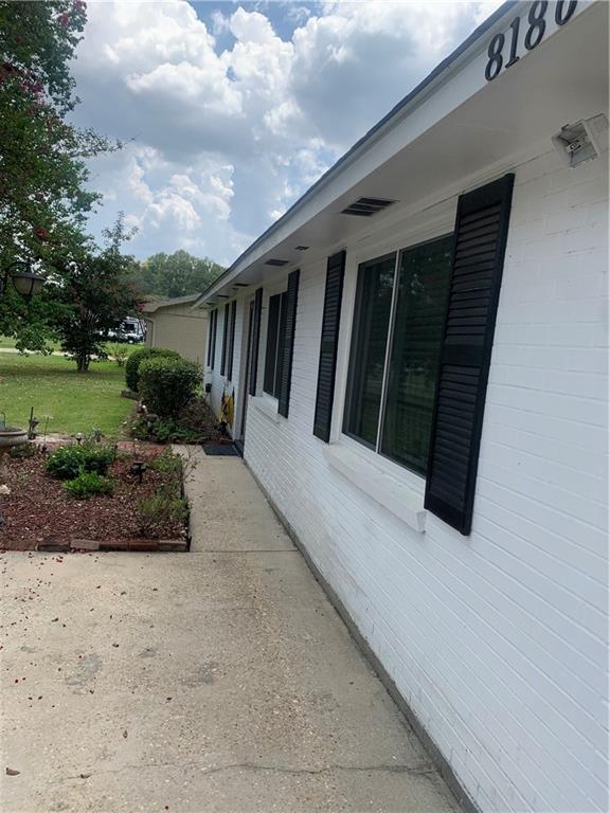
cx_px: 305
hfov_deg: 53.1
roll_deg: -3.2
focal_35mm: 26
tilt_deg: -6.4
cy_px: 406
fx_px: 611
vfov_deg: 67.3
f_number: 1.8
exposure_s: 1/1560
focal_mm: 4.25
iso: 25
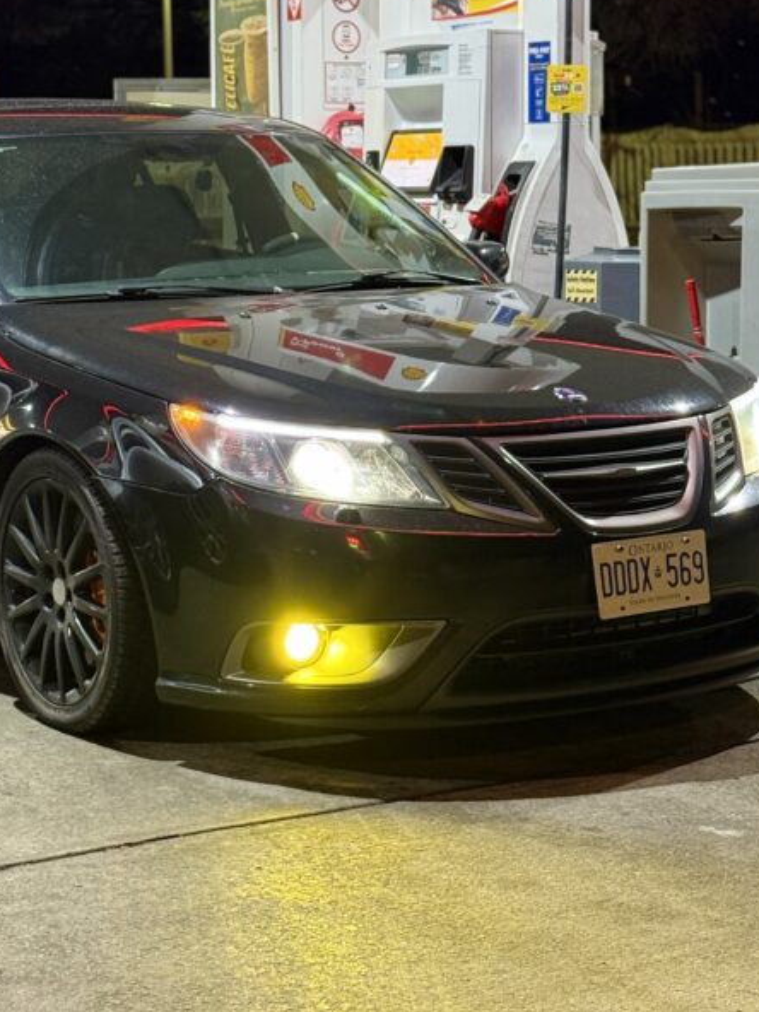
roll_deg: +0.1
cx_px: 345
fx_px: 2427
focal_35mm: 83
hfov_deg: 17.8
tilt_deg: -5.2
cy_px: 412
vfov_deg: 23.5
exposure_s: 1/40
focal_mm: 6.76
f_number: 1.78
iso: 250
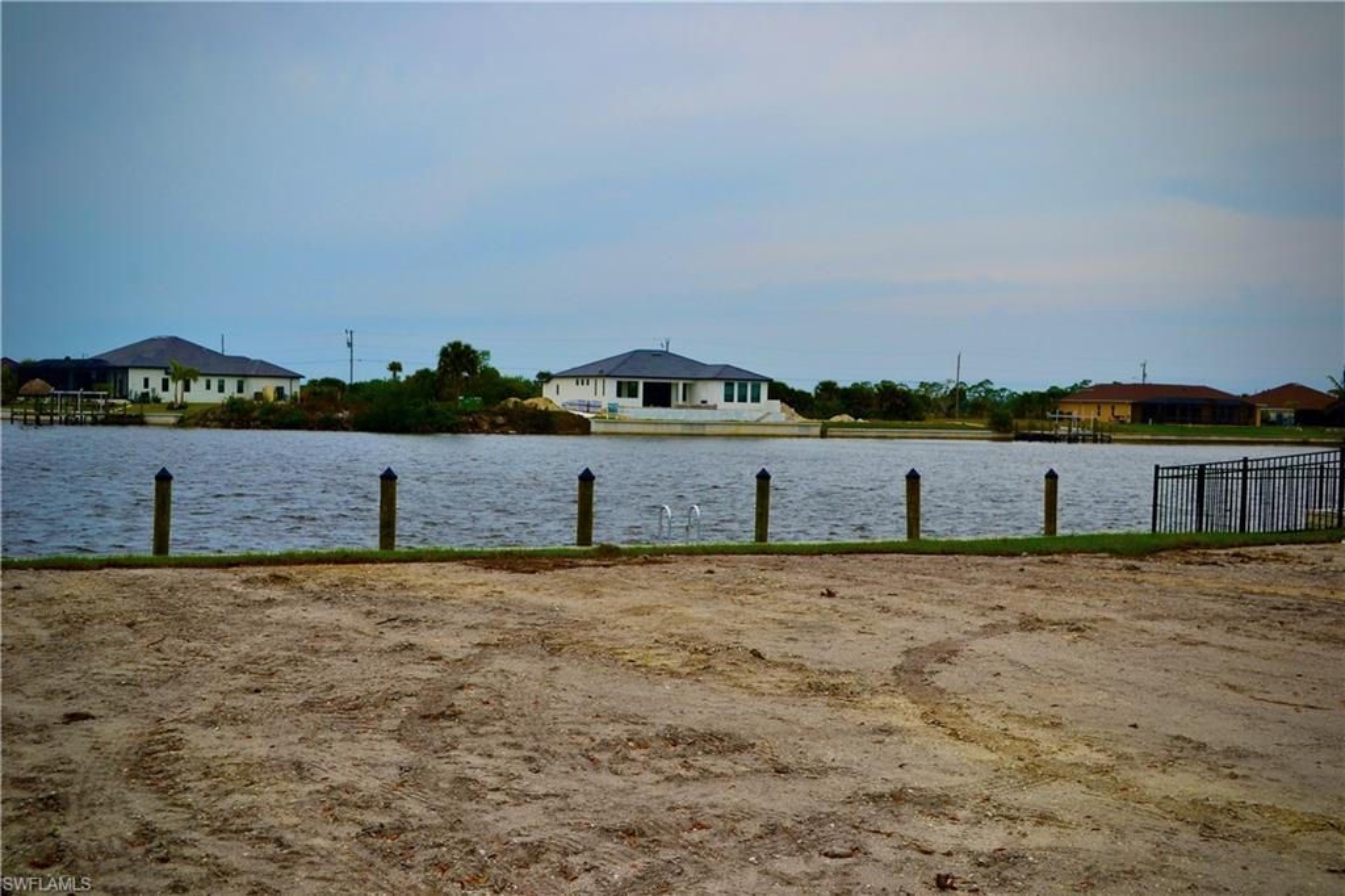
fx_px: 1569
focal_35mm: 42
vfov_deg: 31.9
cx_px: 672
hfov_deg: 46.4
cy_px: 448
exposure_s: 1/250
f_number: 8
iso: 100
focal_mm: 28
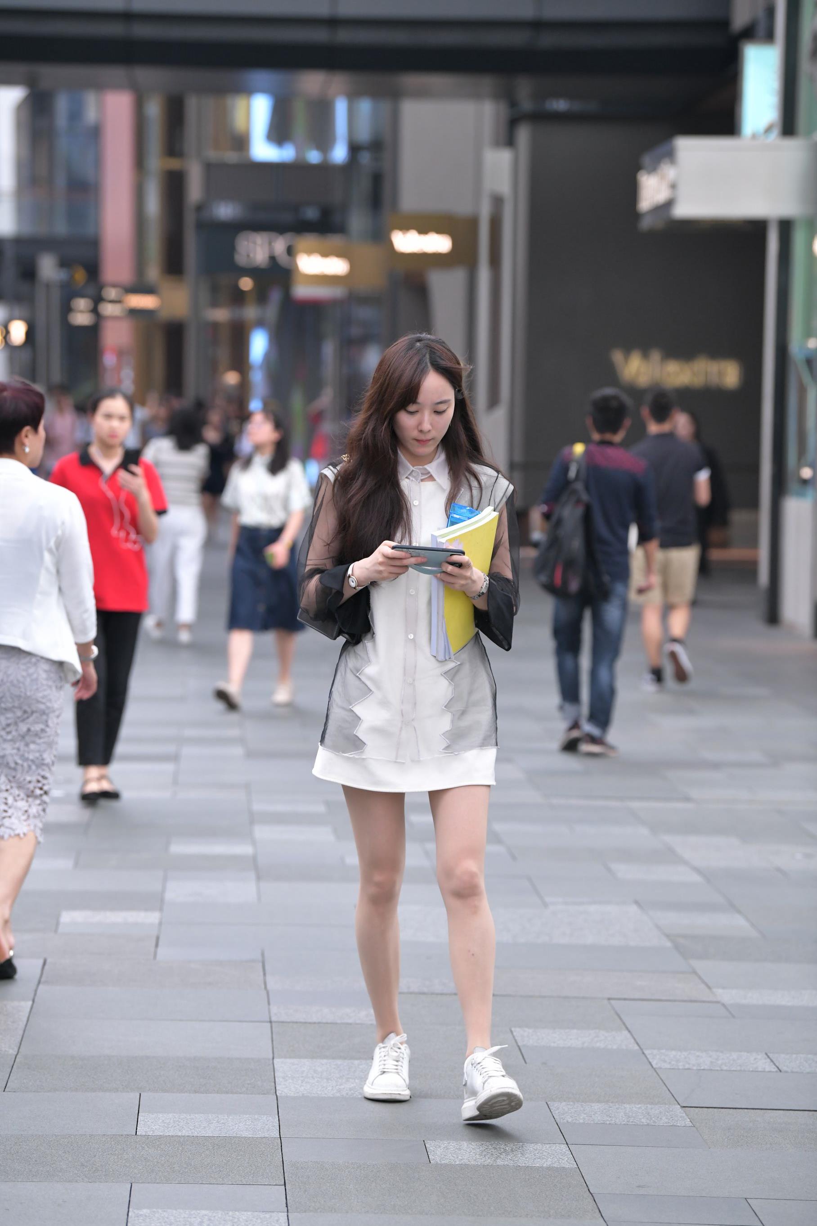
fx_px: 4425
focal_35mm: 130
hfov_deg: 10.5
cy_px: 613
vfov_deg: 15.8
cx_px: 408
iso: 1800
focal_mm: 130
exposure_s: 1/500
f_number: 4
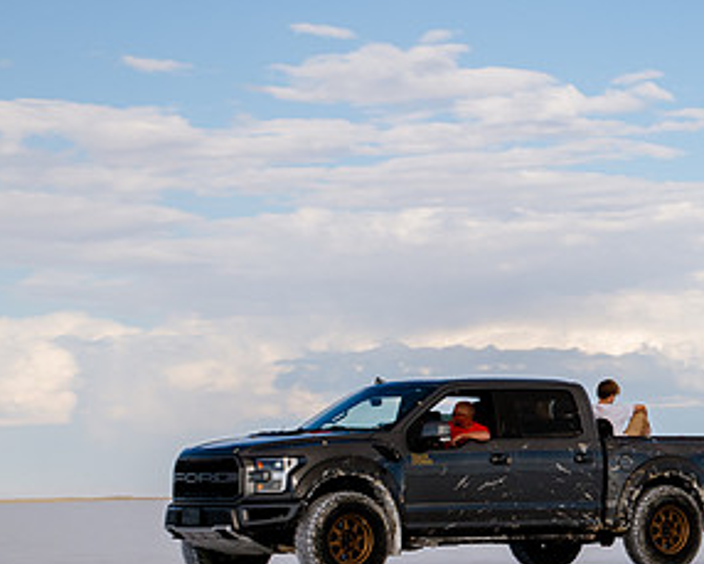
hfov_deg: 15.1
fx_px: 2585
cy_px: 337
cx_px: 759
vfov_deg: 12.4
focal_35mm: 124
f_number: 22
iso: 200
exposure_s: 1/125
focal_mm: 58
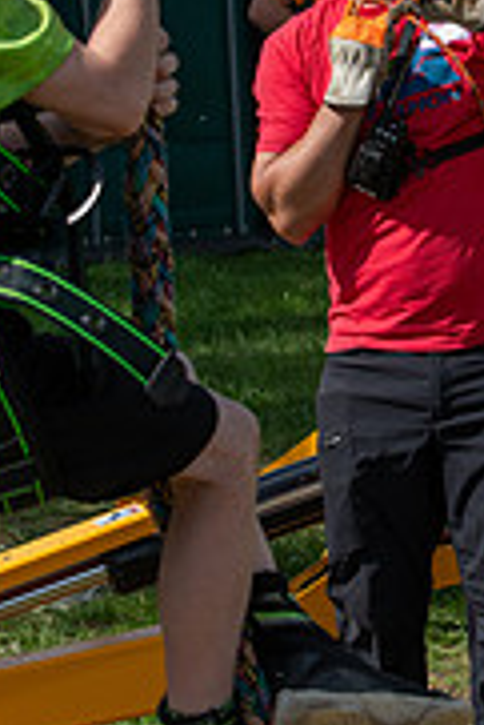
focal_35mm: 745
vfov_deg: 2.8
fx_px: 14994
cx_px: 384
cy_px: 132
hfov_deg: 1.8
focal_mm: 200
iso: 200
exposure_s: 1/1250
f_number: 8
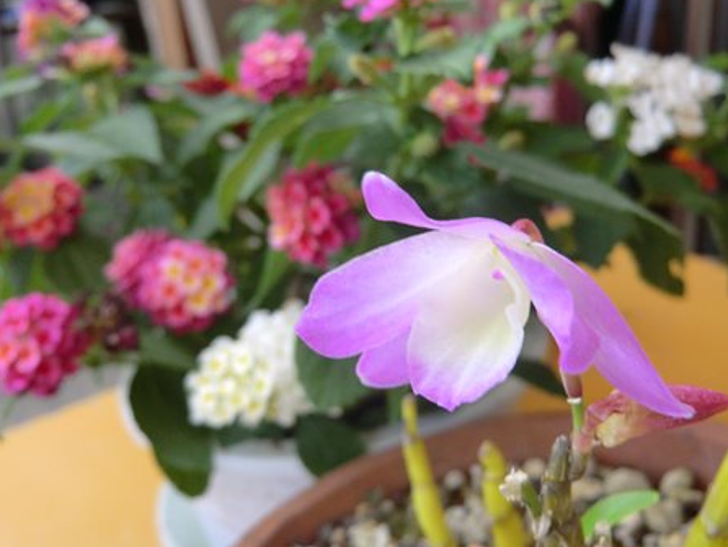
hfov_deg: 47.8
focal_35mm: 39
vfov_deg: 36.9
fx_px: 821
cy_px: 273
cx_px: 385
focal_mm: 6.1
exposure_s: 1/60
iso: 125
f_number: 3.6
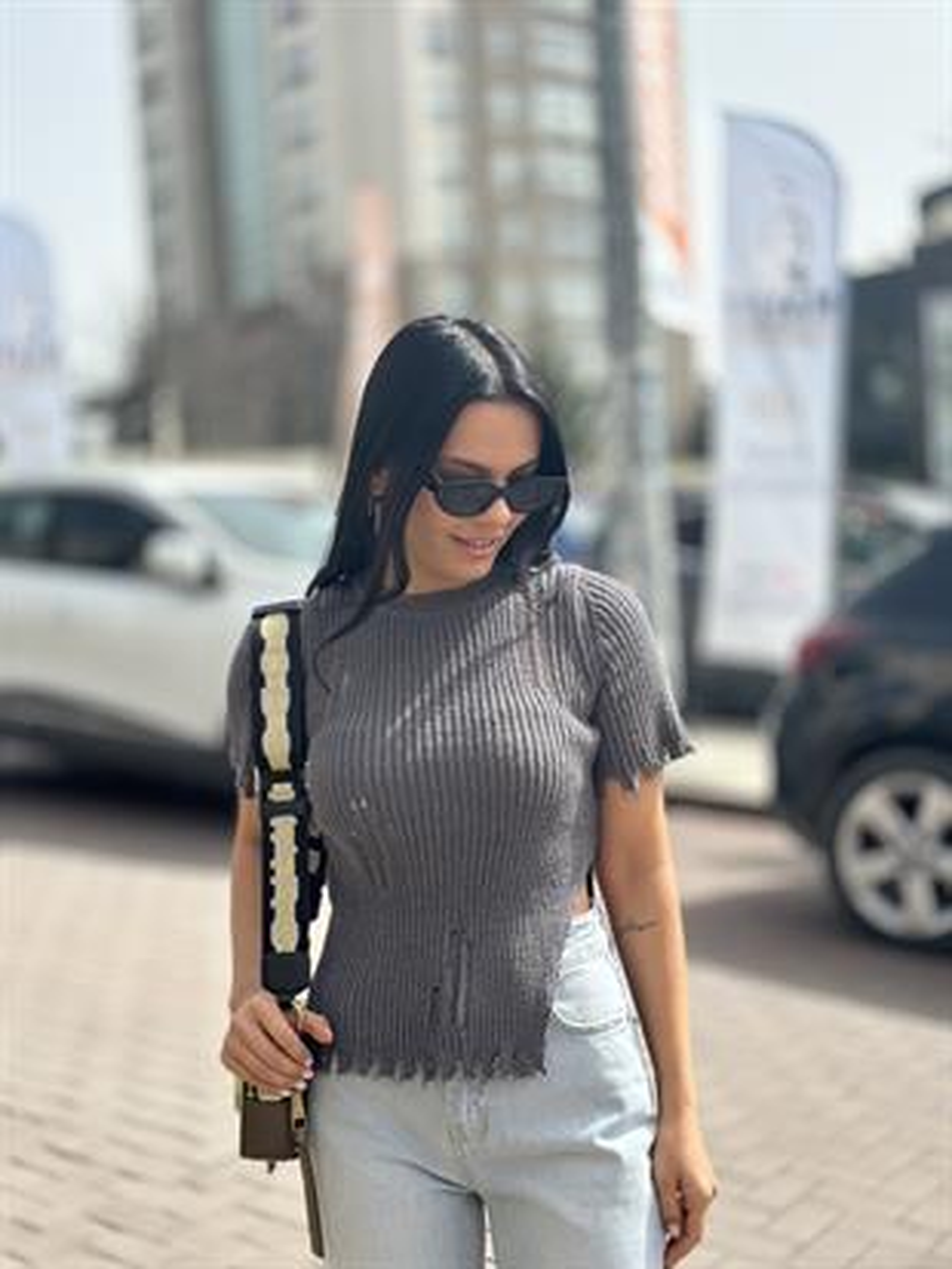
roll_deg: +3.6
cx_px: 476
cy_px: 634
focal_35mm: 48
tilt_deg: -2.5
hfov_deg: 30.3
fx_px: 1759
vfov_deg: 39.6
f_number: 1.78
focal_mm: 6.86
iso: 100
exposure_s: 1/3597
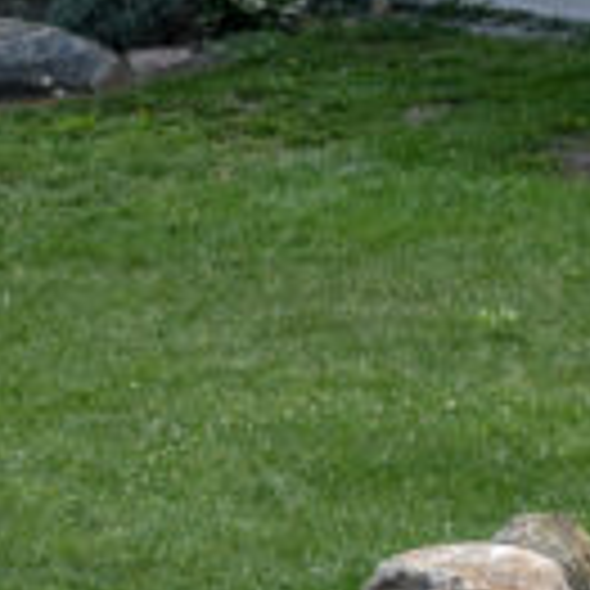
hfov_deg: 3.1
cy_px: -813
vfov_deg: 3.2
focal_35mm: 547
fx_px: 10554
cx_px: 2220
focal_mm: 55
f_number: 8
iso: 320
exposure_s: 1/500
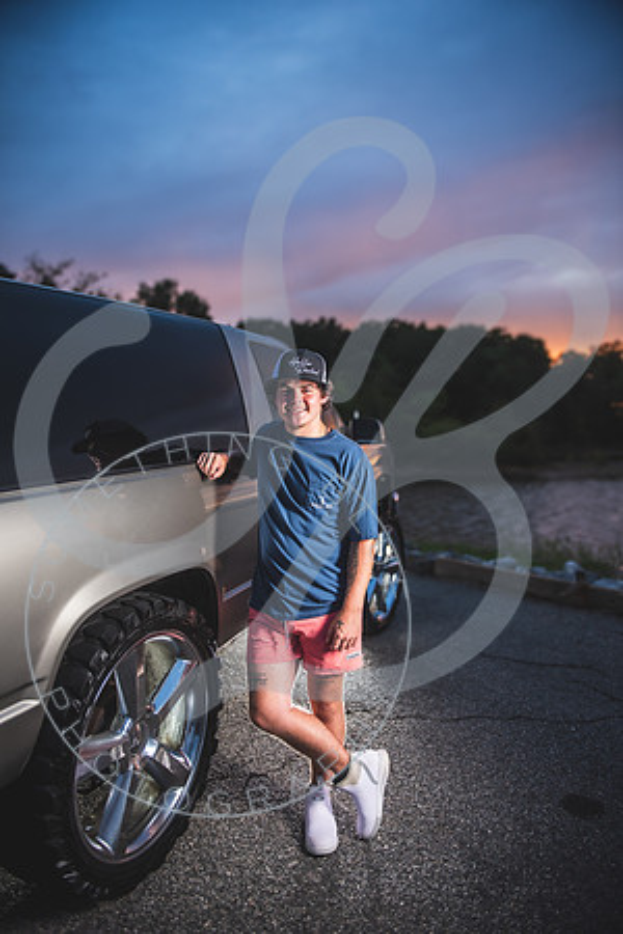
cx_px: 312
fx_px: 623
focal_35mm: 24
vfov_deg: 73.7
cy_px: 467
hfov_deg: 53.1
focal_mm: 24
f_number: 2.8
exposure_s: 1/250
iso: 100
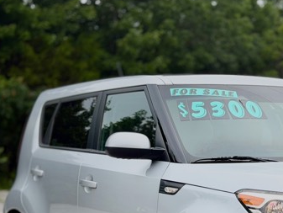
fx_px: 932
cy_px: 240
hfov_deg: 17.0
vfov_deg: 12.7
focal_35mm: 114
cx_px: 257
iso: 64
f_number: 1.78
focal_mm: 6.76
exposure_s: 1/3226
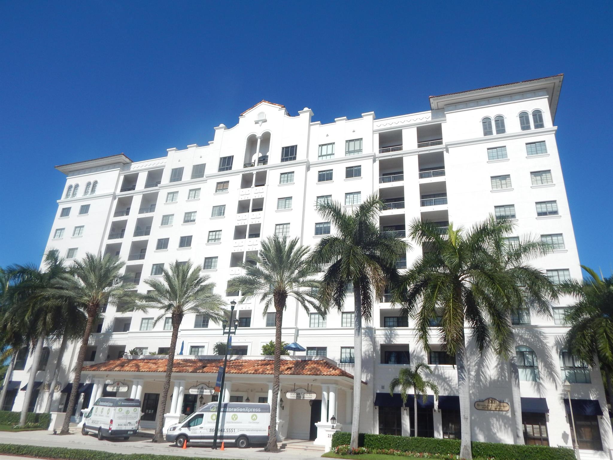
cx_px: 306
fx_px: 443
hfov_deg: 69.4
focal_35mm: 25
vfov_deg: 54.9
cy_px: 230
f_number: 6.1
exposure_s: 1/1250
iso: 125
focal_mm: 4.5
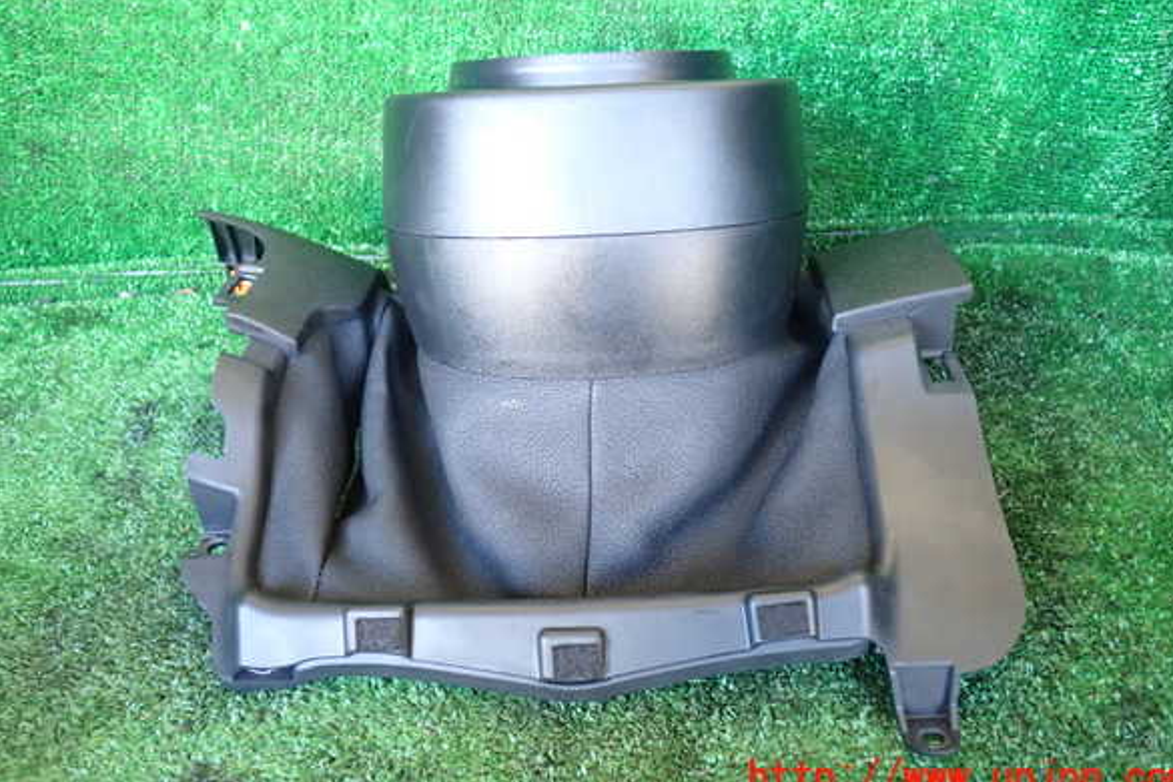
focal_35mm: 32
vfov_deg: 41.1
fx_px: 1043
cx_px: 600
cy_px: 353
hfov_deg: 58.7
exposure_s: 1/30
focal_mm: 5.4
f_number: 2.3
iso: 500
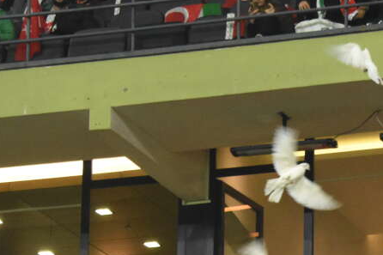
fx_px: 3116
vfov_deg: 4.7
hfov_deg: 7.0
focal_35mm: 293
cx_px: 530
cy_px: 356
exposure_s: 1/160
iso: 4000
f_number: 4.8
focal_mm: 68
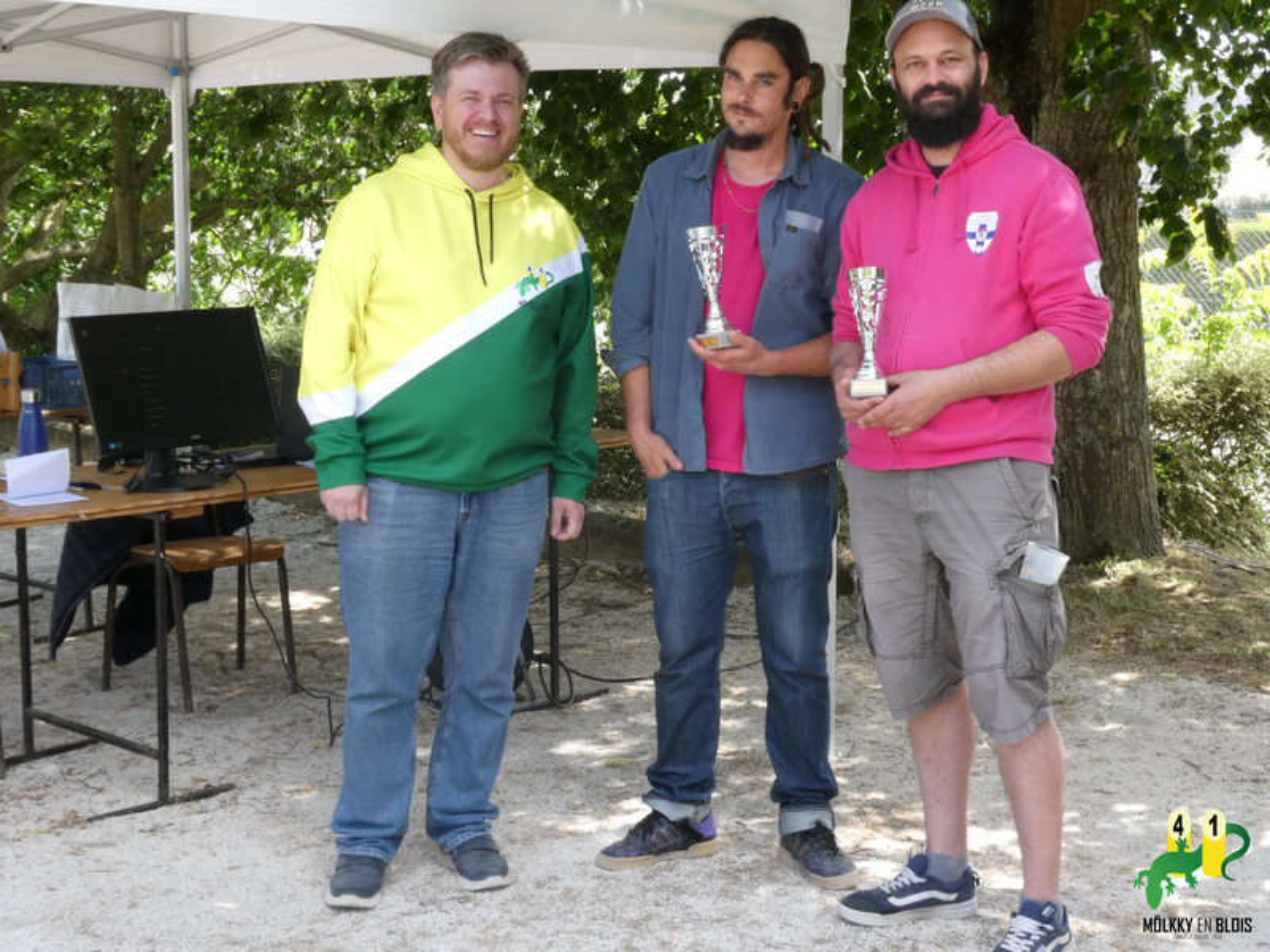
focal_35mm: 54
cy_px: 476
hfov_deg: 35.5
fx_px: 1981
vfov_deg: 27.0
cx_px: 635
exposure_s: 1/80
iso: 250
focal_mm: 9.6
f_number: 8
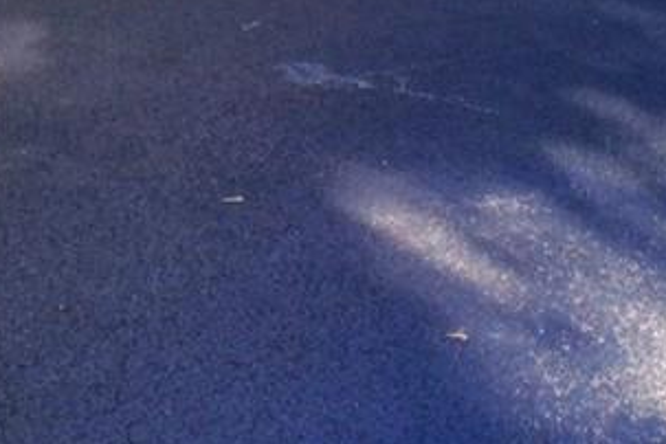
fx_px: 3552
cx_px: -240
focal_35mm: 192
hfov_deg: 10.4
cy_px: -534
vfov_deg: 6.8
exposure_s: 1/736
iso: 50
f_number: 2.4
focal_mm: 4.28
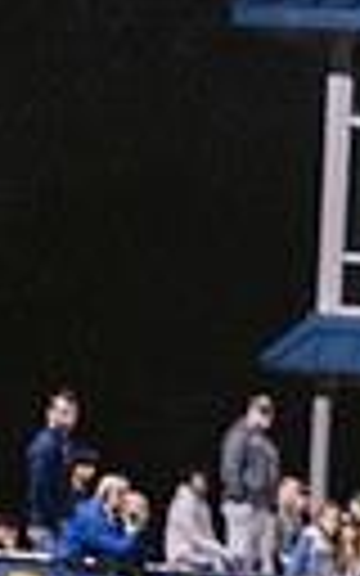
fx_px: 5070
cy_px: 866
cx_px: 1228
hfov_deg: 3.9
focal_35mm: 323
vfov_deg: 6.4
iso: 2500
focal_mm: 70
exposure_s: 1/125
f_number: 3.5
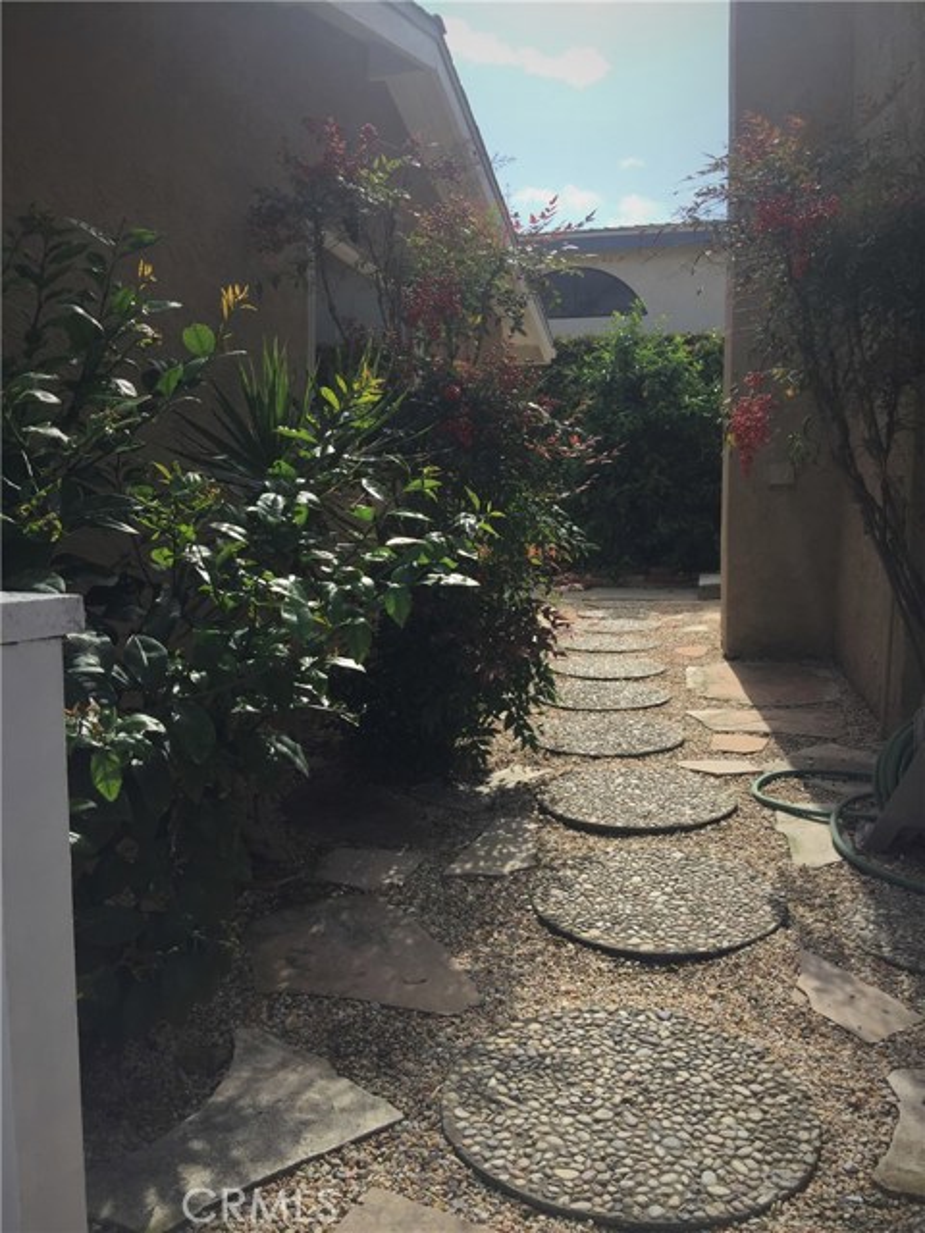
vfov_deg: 61.7
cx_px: 462
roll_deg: -1.1
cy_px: 616
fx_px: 1033
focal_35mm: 29
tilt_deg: -4.8
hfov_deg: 48.2
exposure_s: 1/1799
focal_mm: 4.15
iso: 32
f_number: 2.2
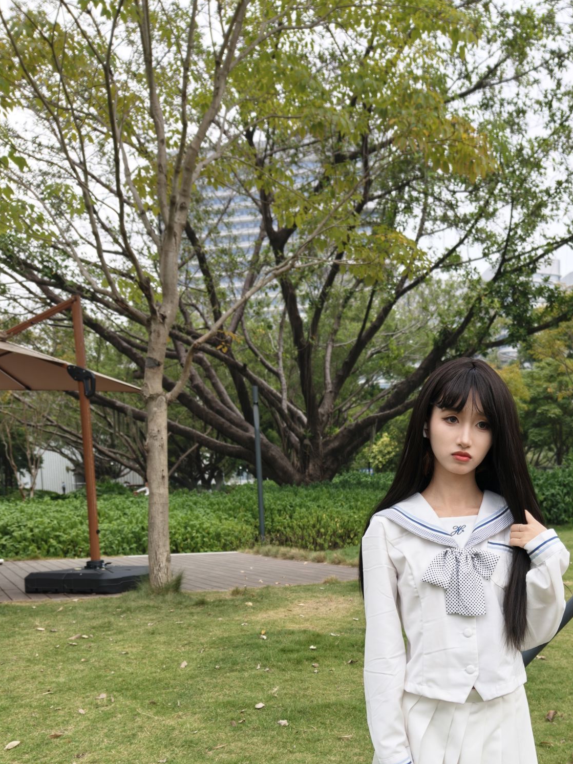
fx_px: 817
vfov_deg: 47.8
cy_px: 596
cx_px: 453
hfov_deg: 37.4
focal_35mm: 37
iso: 50
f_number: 1.8
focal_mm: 8.67
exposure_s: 1/278
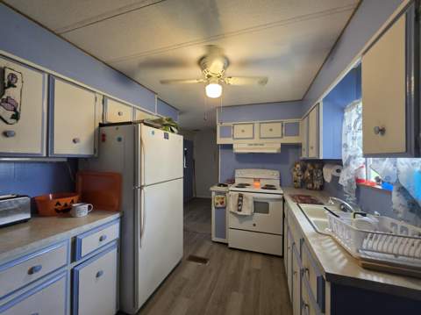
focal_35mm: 13
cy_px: 158
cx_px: 210
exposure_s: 1/60
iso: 200
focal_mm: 2.2
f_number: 1.9
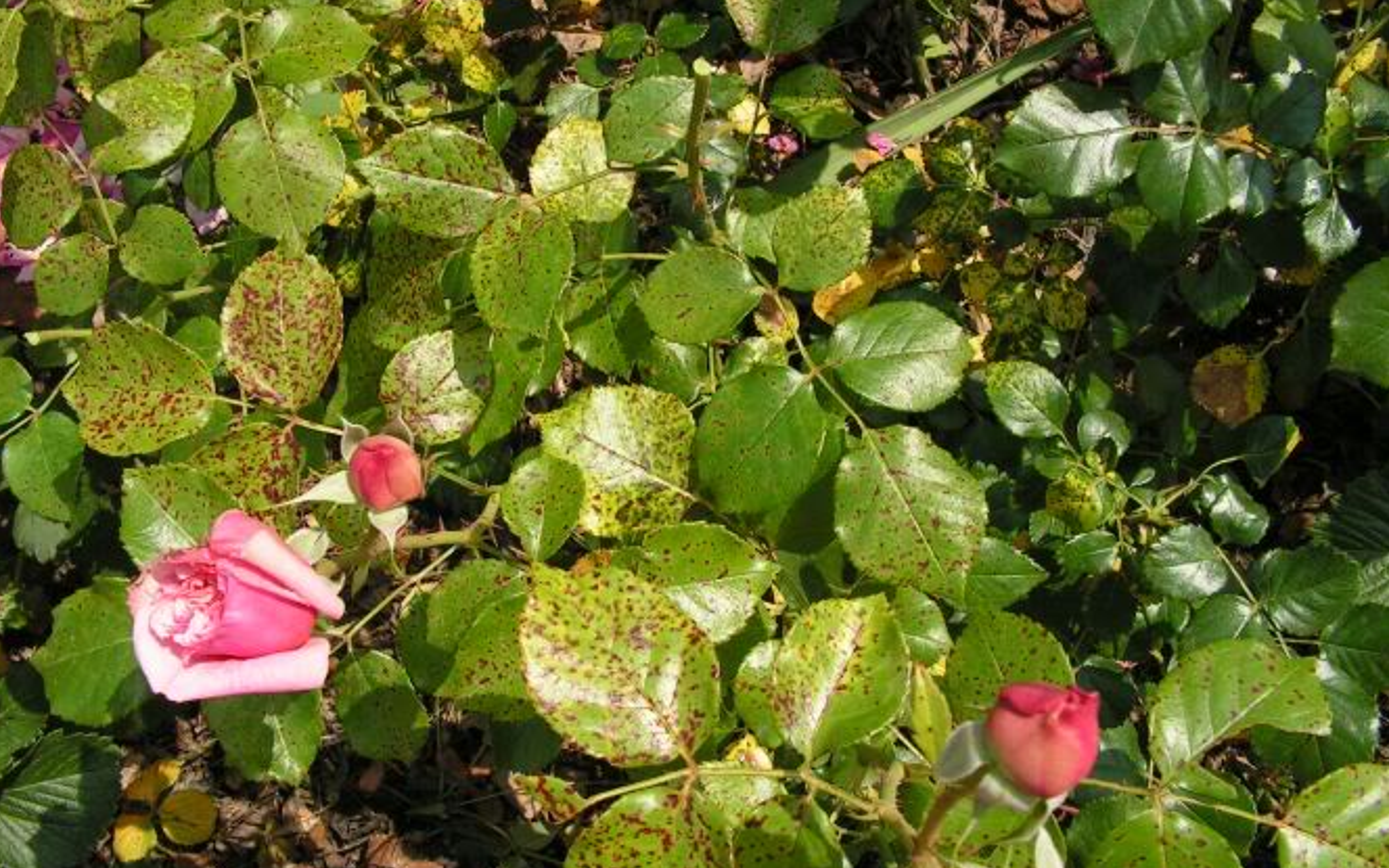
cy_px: 471
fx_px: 1514
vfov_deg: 32.0
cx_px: 669
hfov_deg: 49.3
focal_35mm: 40
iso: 64
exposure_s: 1/400
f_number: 4.8
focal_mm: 6
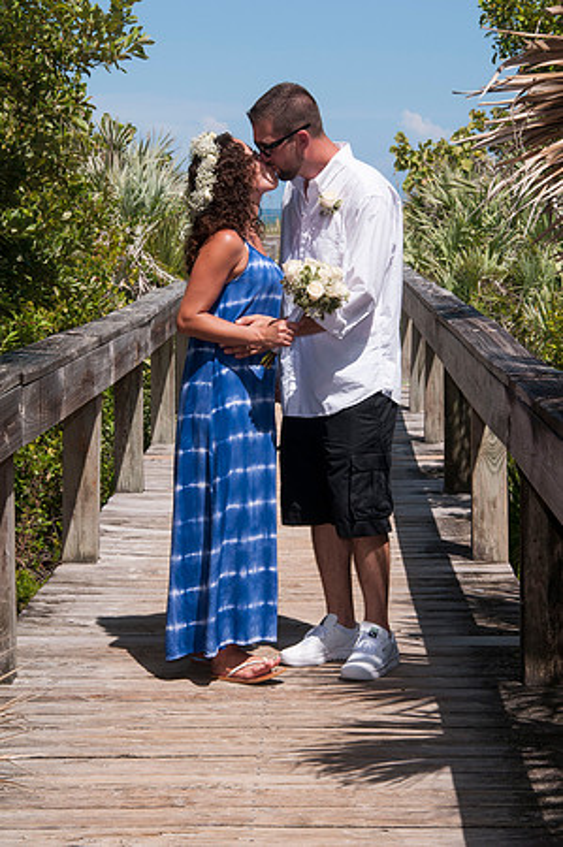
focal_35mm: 87
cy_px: 424
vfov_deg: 23.4
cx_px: 282
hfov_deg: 15.7
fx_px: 2045
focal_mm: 58
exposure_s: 1/250
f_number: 13
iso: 100
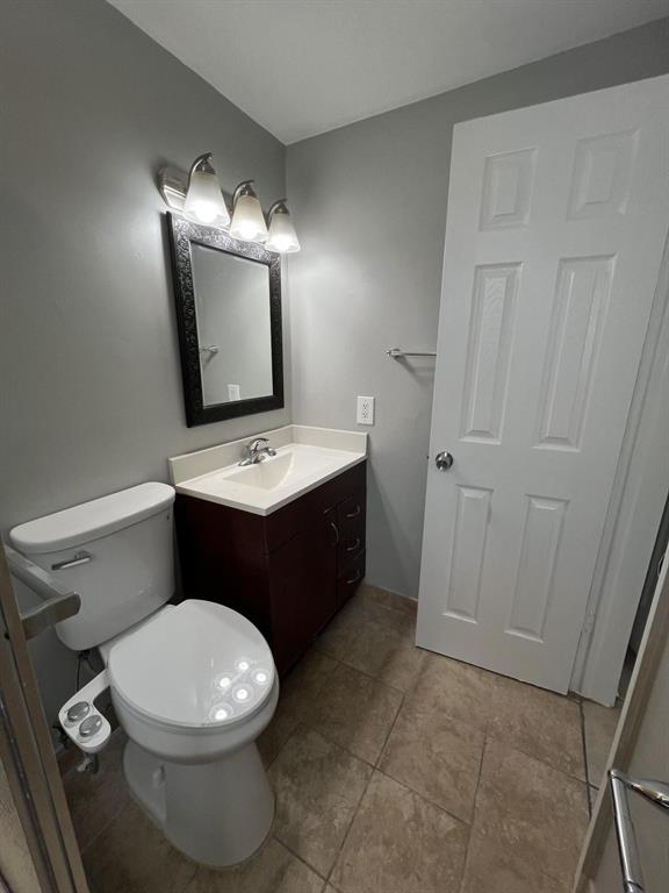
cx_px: 334
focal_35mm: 13
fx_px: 335
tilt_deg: -13.7
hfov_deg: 89.9
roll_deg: -0.3
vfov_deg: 106.2
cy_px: 446
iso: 32
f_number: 1.8
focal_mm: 1.57
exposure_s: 1/133
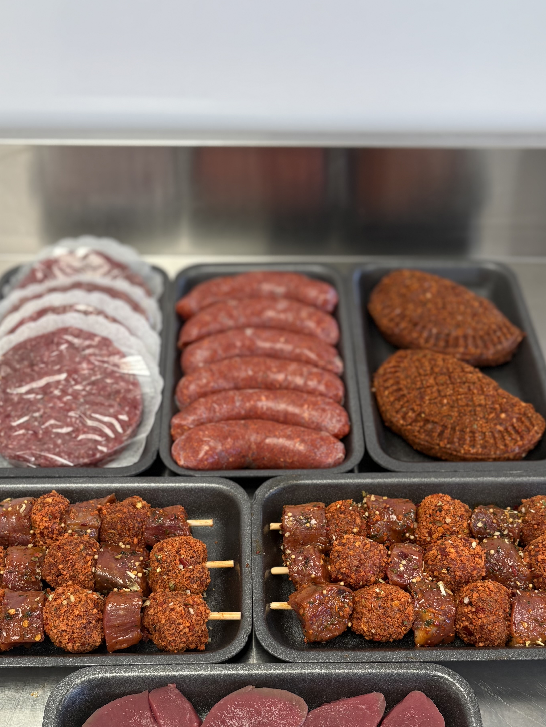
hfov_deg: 35.1
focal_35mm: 41
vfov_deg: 44.9
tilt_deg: -50.4
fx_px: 862
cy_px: 501
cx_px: 260
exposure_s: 1/203
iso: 64
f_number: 1.6
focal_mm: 5.96
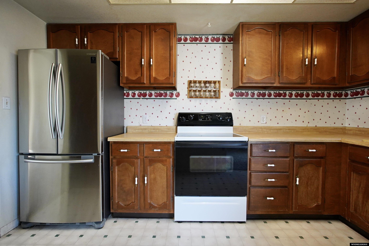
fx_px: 164
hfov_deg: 96.8
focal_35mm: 16
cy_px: 123
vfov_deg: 73.7
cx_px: 184
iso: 1600
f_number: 3.5
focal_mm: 11
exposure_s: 1/160
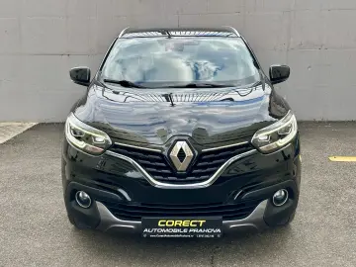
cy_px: 134
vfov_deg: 30.3
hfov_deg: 39.7
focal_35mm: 48
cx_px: 178
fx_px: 494
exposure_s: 1/797
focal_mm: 6.86
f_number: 1.78
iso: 64
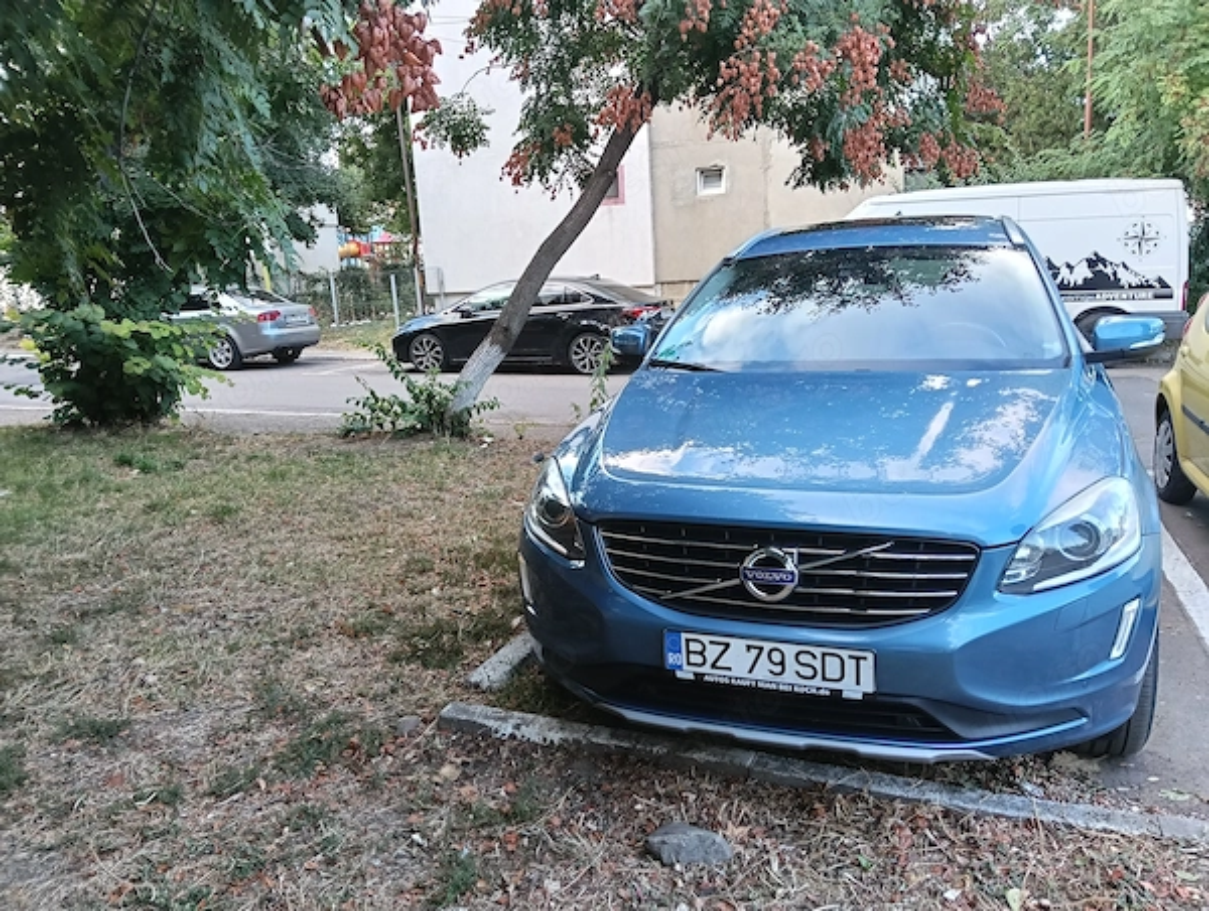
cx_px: 604
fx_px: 945
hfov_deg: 65.2
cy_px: 456
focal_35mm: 27
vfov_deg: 51.5
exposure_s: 1/33.3
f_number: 1.8
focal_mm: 3.98
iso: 100
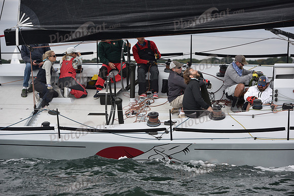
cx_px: 147
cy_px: 98
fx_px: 997
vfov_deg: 11.2
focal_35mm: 122
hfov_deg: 16.8
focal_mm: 122
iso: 400
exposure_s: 1/1000
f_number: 5
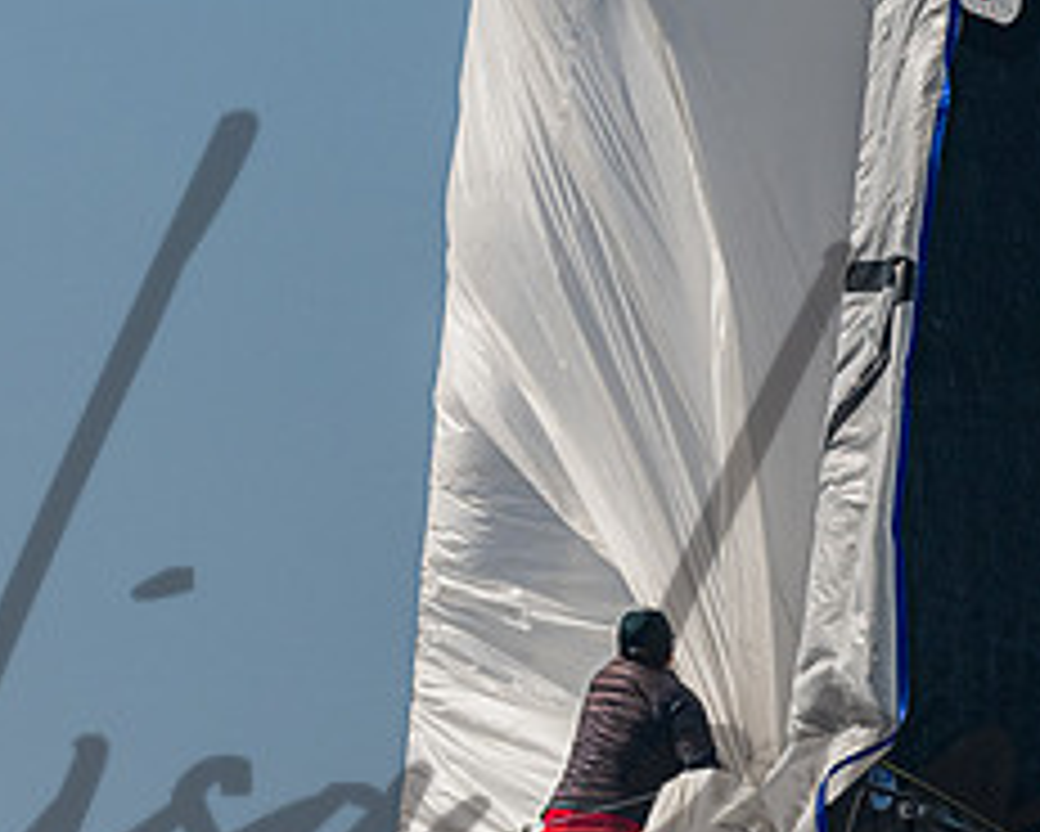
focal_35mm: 855
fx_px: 26328
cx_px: 547
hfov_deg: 2.3
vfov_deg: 1.8
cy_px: 455
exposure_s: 1/5000
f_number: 6.3
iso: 320
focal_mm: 270
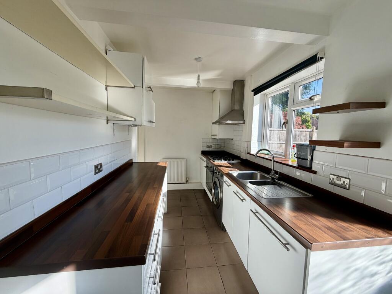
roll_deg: -0.5
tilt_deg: -5.3
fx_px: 159
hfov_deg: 102.1
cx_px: 196
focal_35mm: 14
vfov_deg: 85.7
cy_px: 147
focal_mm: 2.22
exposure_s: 1/236
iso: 40
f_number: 2.2
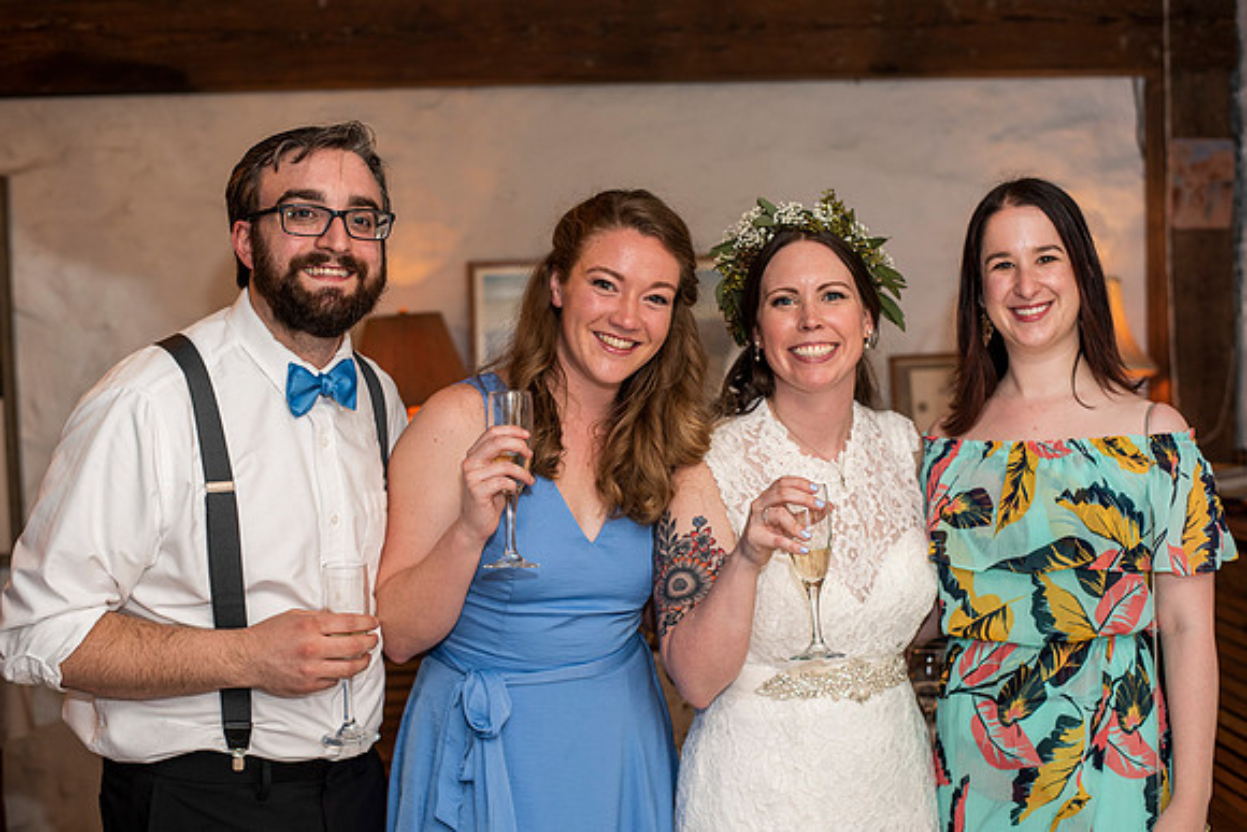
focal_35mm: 50
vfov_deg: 27.0
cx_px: 624
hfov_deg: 39.6
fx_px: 1732
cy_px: 416
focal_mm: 50
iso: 500
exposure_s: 1/100
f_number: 3.2
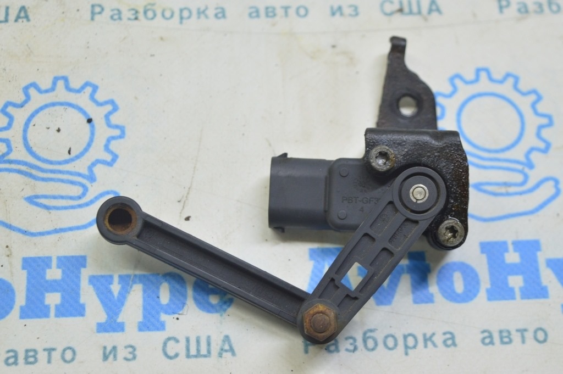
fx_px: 1078
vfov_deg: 19.7
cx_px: 282
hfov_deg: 29.3
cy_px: 187
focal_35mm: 69
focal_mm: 46
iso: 400
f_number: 5.6
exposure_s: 1/20
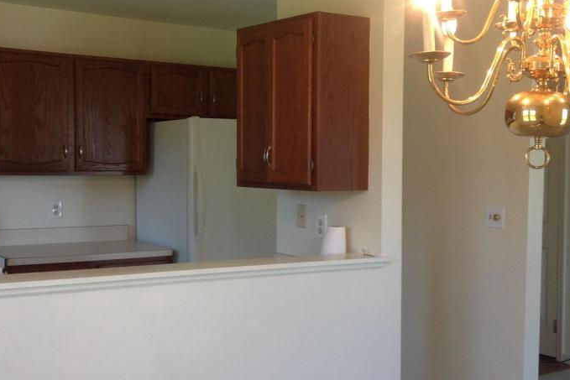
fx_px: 871
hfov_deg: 36.1
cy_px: 199
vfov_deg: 24.6
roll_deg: -1.2
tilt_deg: -2.0
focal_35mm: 55
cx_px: 235
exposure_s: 1/60
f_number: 2.4
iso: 80
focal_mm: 4.28
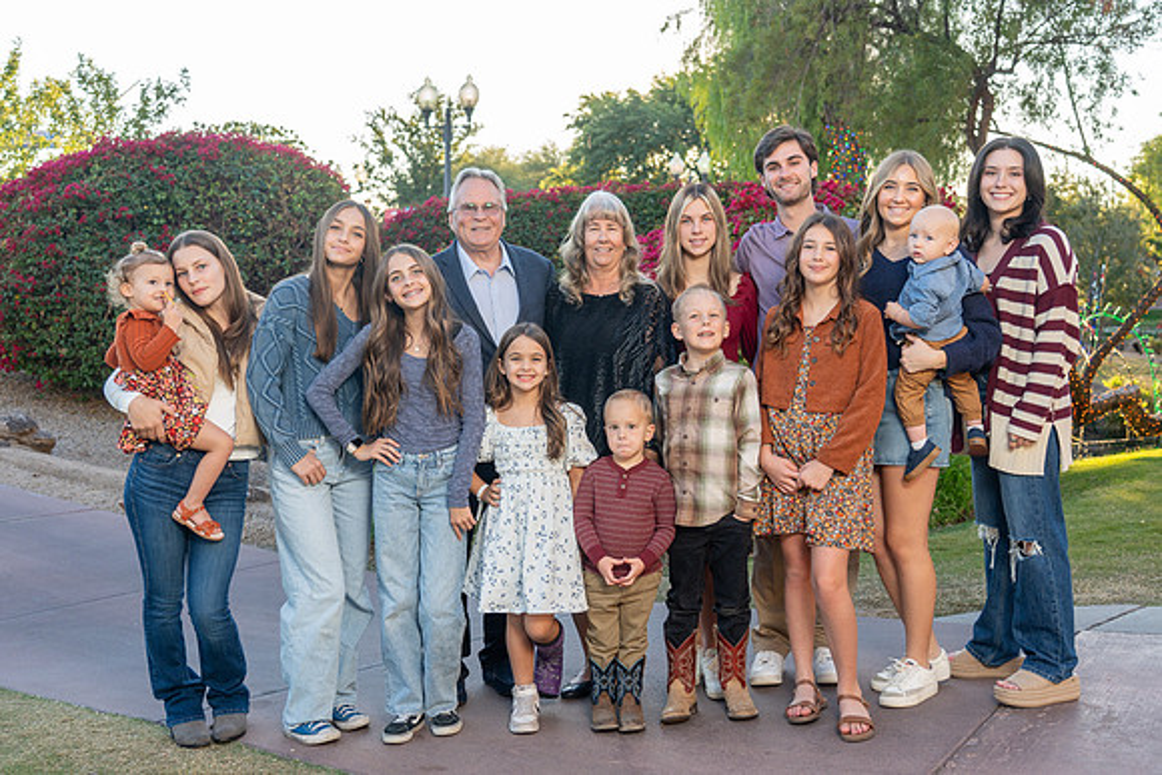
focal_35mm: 37
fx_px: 1196
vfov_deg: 35.9
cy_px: 388
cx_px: 581
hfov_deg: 51.8
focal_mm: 35
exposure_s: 1/200
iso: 250
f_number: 4
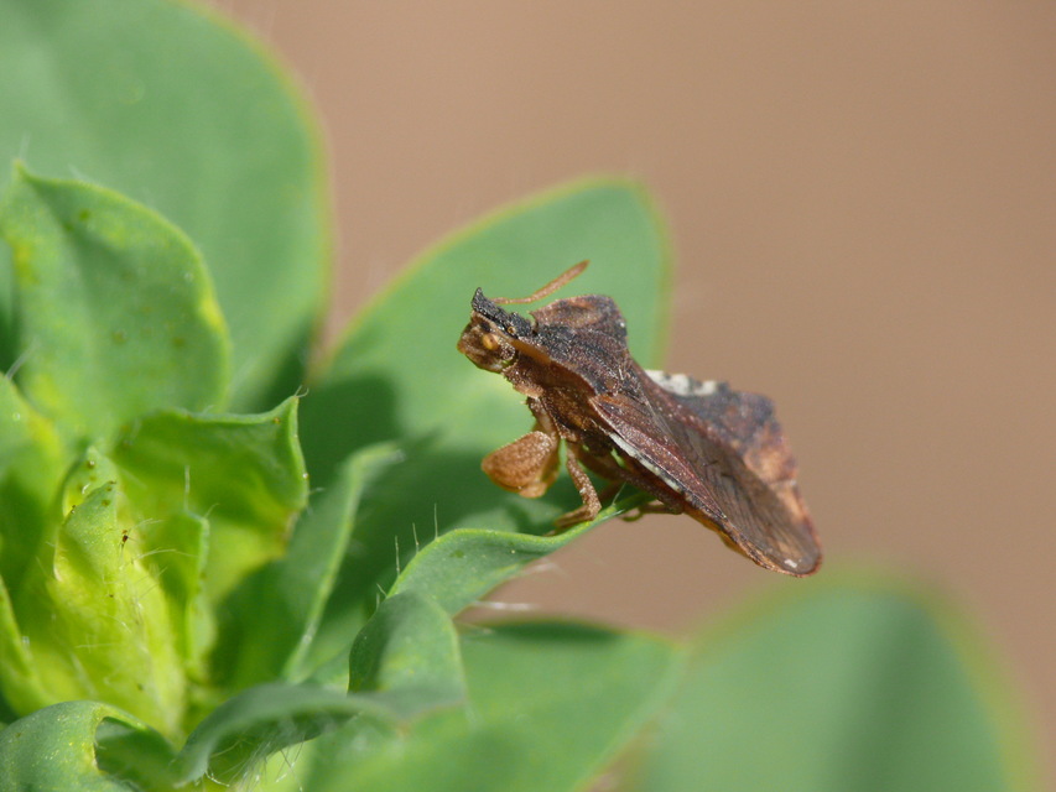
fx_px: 12814
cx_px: 528
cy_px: 396
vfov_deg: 3.5
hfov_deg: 4.7
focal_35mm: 420
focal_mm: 88.8
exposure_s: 1/400
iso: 200
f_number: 7.1
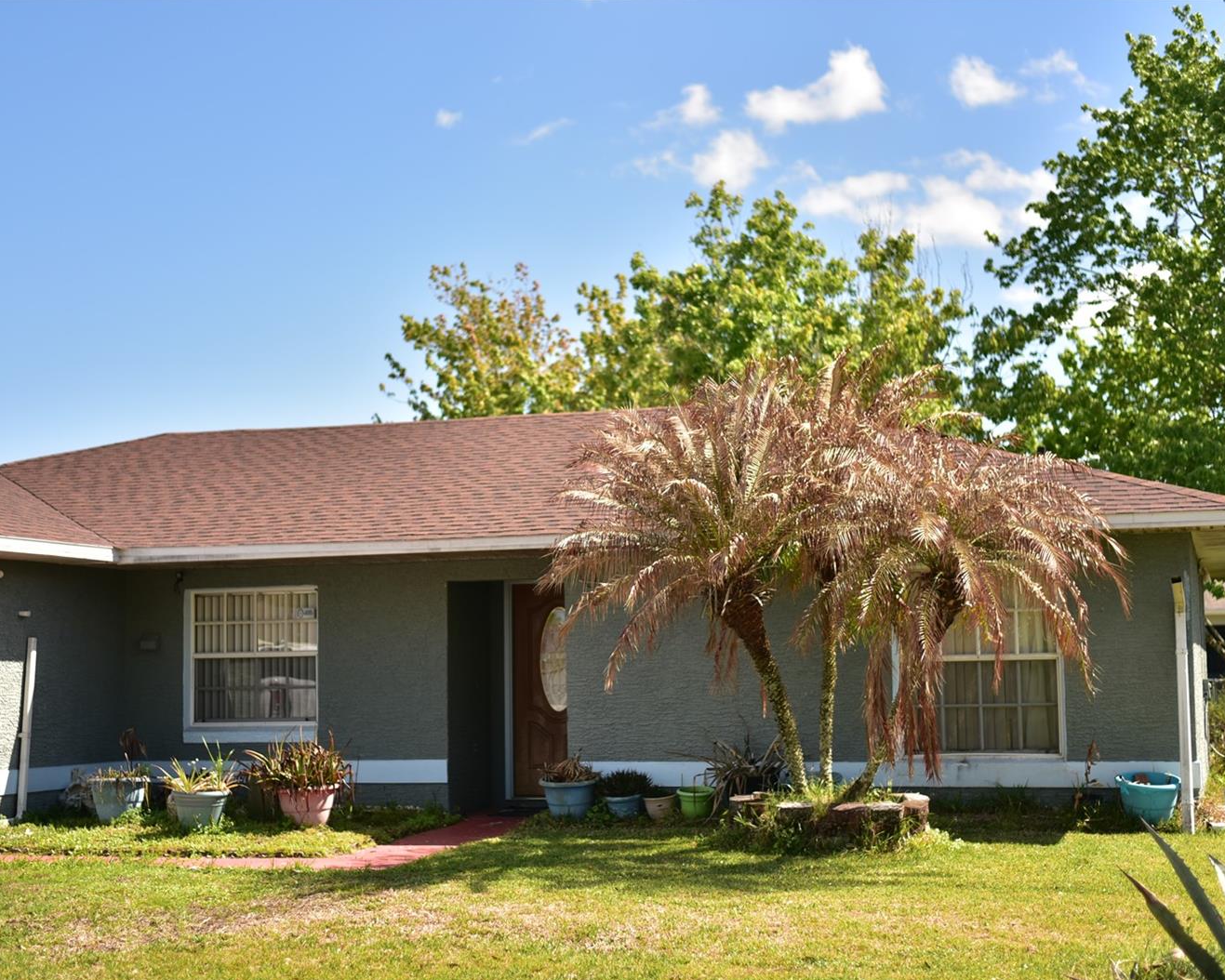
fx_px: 2067
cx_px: 579
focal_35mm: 57
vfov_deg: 26.7
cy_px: 492
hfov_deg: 33.0
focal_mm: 50
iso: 100
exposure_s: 1/3200
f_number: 1.8
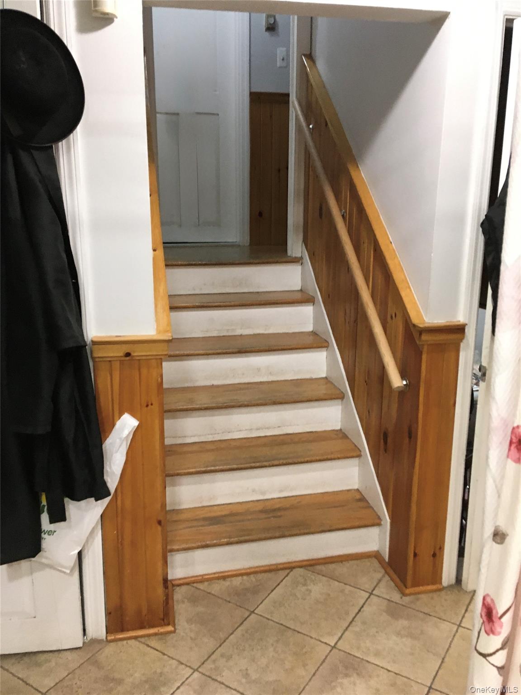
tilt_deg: -16.8
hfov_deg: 48.2
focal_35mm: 29
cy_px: 348
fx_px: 582
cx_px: 260
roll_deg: +1.3
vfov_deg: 61.7
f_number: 2.2
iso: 160
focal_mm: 4.15
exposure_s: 1/30
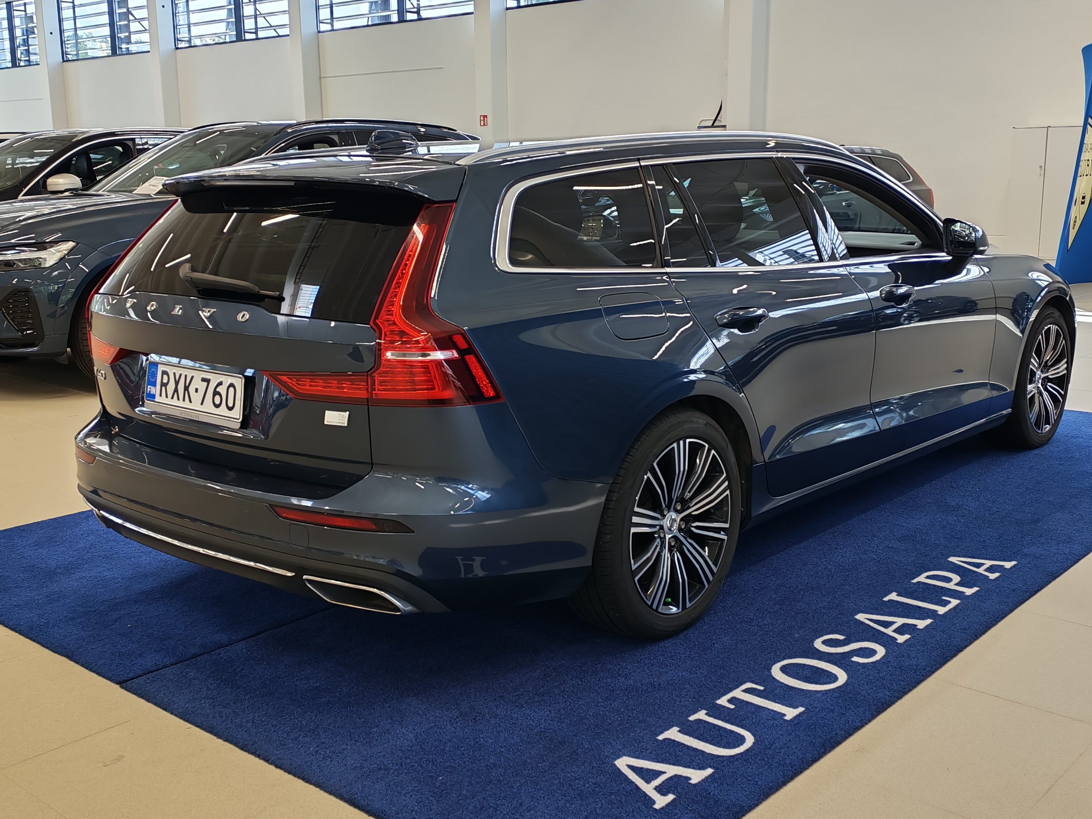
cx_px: 550
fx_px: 1230
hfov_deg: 47.9
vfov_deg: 36.8
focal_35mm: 39
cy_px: 404
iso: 100
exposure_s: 1/100
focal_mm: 6.12
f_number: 1.9
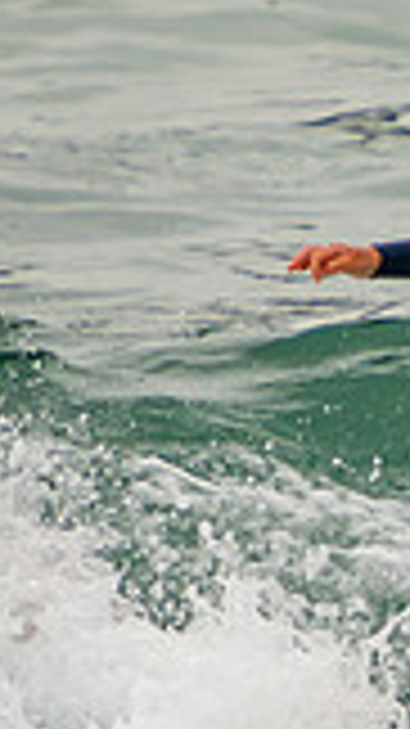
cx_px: 1018
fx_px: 36934
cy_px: 565
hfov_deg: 0.6
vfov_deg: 1.1
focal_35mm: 1909
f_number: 5.6
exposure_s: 1/1250
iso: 280
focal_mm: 340
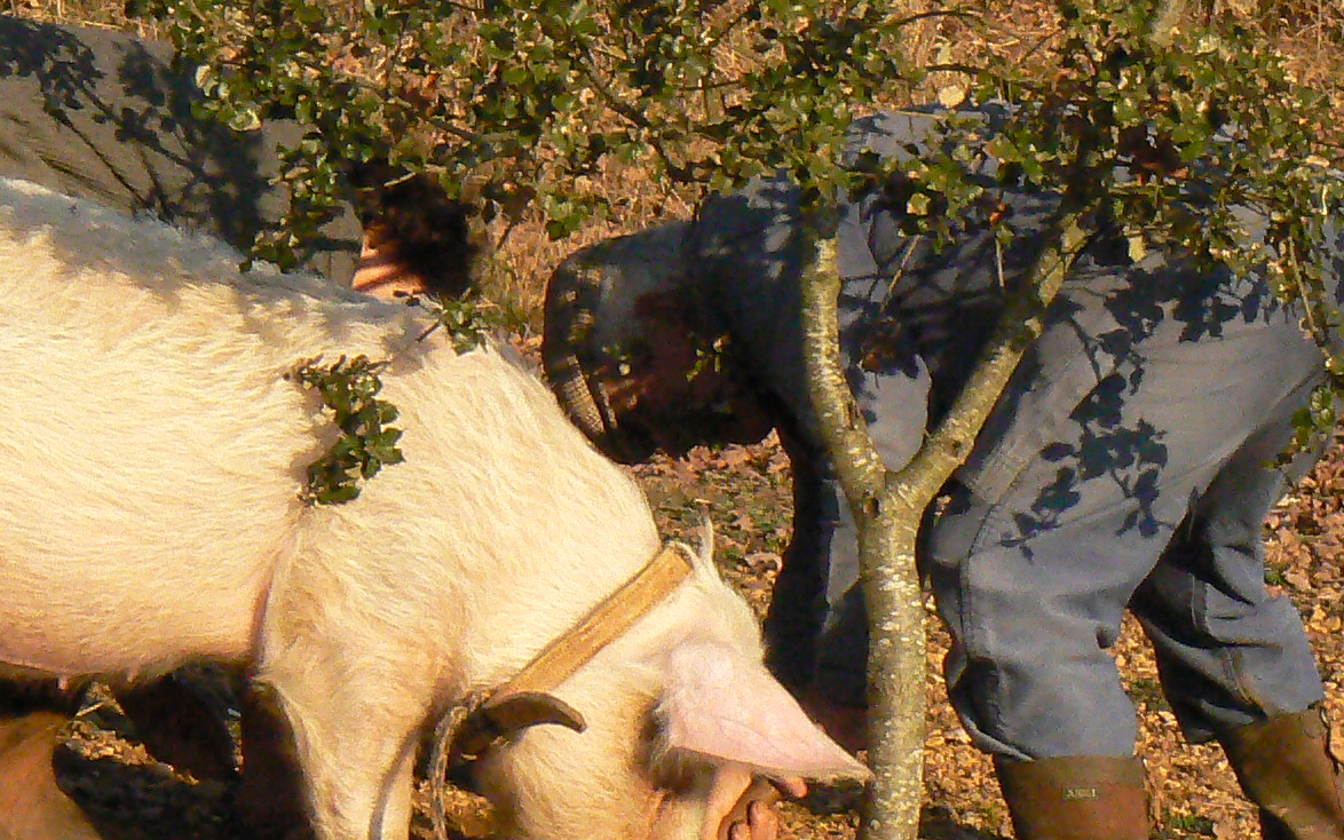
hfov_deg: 9.5
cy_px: 389
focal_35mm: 220
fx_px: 8059
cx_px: 514
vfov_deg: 6.0
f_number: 8
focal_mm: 14.5
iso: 400
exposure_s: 1/640
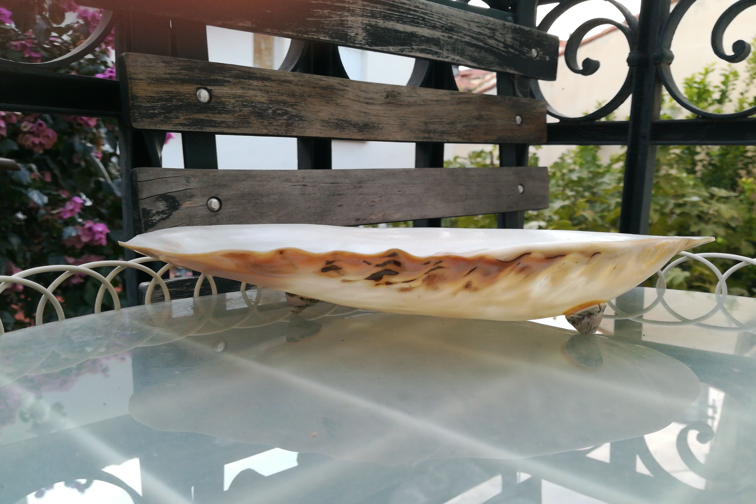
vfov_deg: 46.3
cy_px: 278
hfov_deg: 65.5
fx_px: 588
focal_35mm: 28
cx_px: 386
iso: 125
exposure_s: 1/30
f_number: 2.2
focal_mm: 3.83
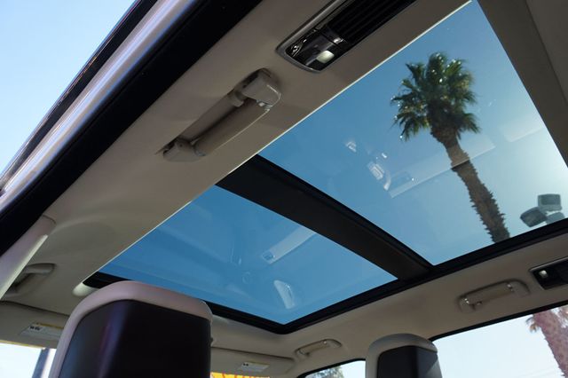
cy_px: 189
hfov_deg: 73.8
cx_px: 284
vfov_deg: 53.1
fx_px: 378
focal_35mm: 24
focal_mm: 16
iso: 100
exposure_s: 1/80
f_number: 5.6
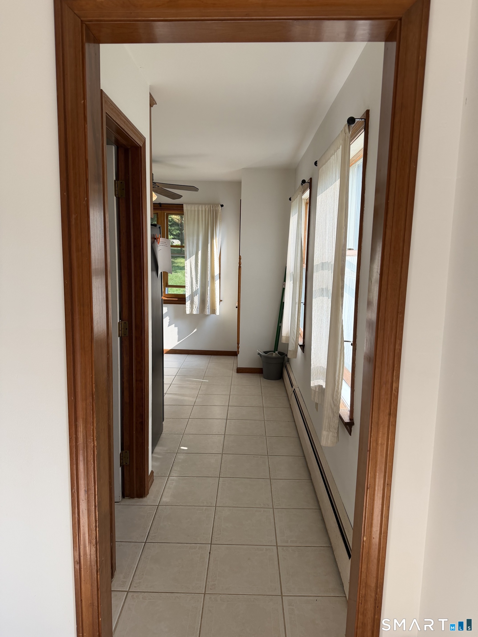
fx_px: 442
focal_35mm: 24
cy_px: 318
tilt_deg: -5.7
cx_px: 239
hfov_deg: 56.8
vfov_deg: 71.6
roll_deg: -2.3
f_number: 1.78
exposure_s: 1/539
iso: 100
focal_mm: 6.76
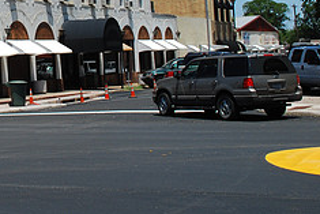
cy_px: -28
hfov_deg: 21.8
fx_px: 792
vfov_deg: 15.0
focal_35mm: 89
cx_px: -22
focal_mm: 24
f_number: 14
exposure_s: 1/200
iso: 200
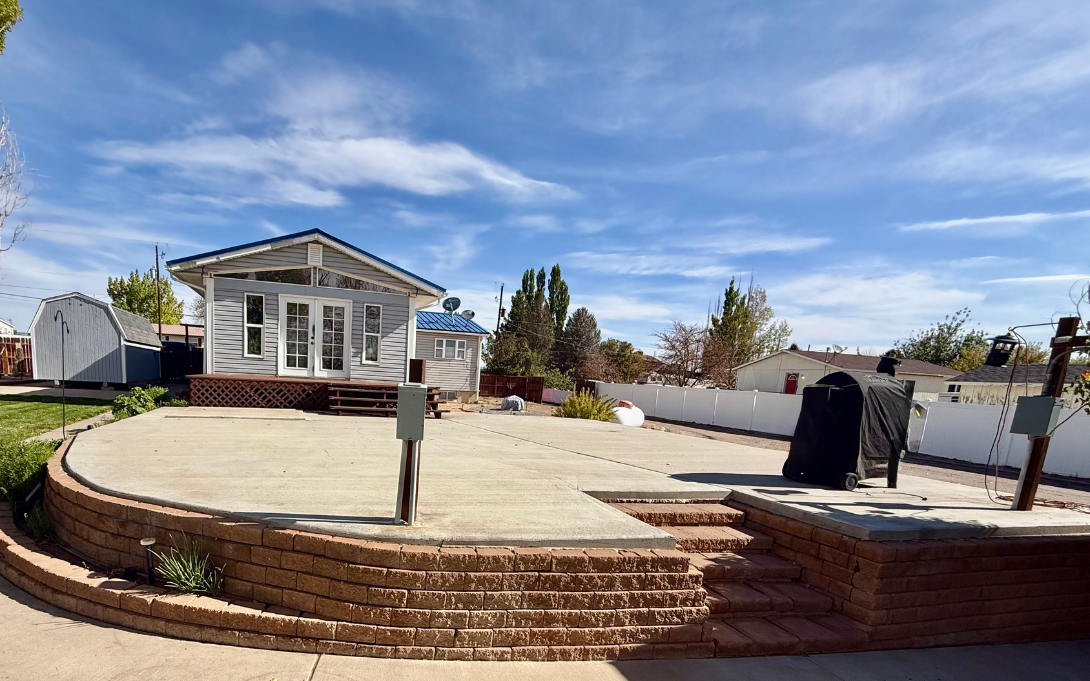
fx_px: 535
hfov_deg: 90.0
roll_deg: -3.0
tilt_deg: -8.3
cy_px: 462
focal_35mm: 18
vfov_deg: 63.1
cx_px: 441
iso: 50
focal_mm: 2.22
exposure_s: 1/2611
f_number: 2.2
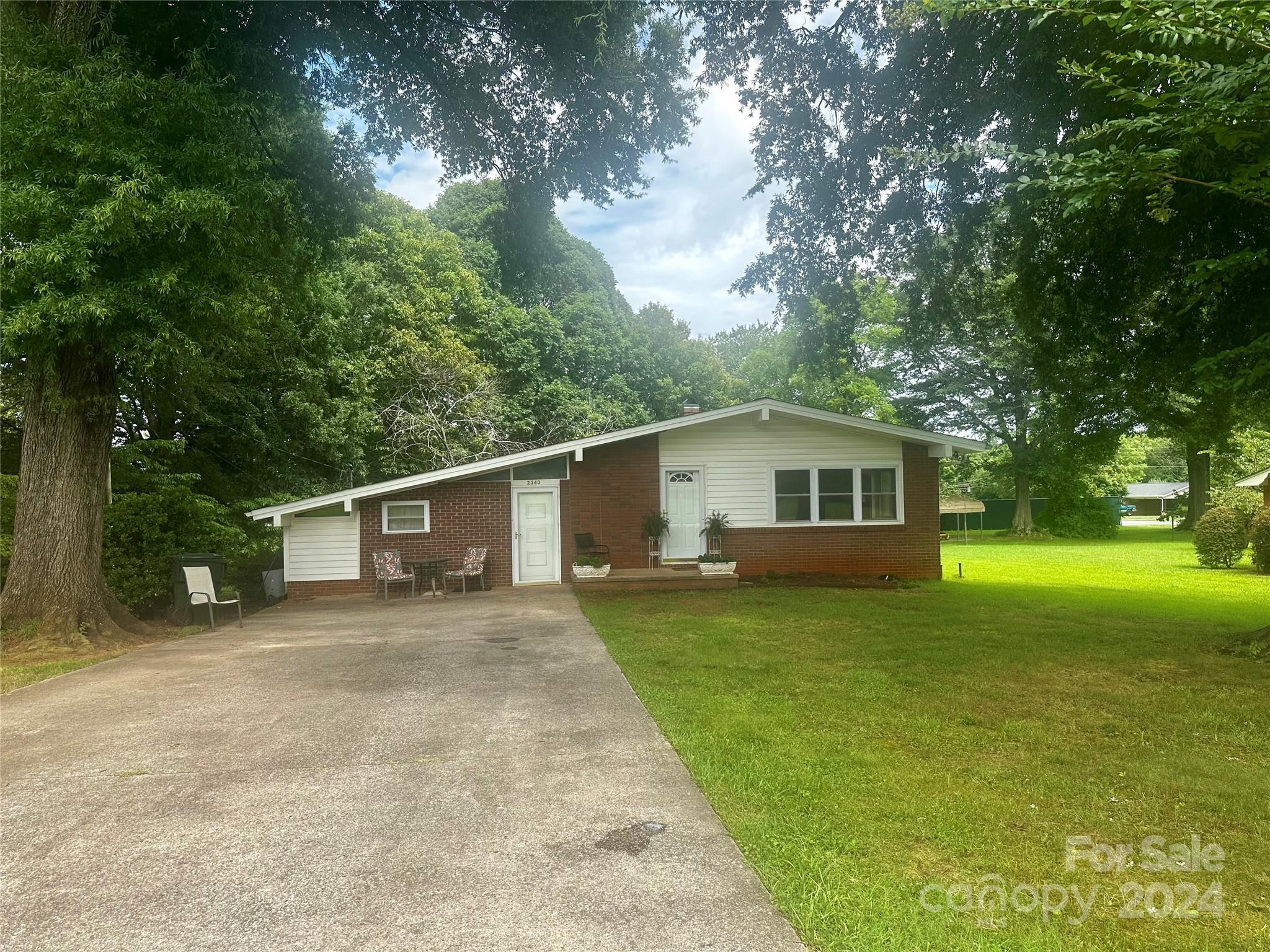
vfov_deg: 56.8
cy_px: 476
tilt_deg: +0.3
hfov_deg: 71.6
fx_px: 881
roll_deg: -0.6
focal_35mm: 24
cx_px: 635
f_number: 1.78
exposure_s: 1/1321
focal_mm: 6.86
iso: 80
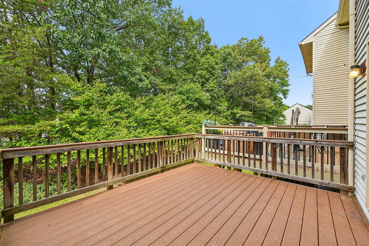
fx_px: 143
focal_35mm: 14
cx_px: 184
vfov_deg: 81.2
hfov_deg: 104.3
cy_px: 123
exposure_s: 1/50
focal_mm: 14
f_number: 8
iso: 100
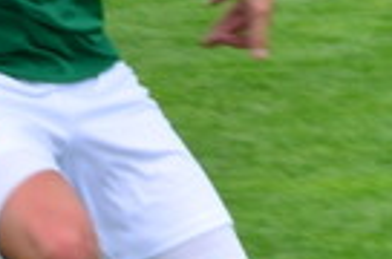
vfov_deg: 0.6
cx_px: 63
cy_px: 335
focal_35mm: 2157
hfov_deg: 1.0
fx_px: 23429
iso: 250
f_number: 8
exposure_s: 1/320
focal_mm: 195
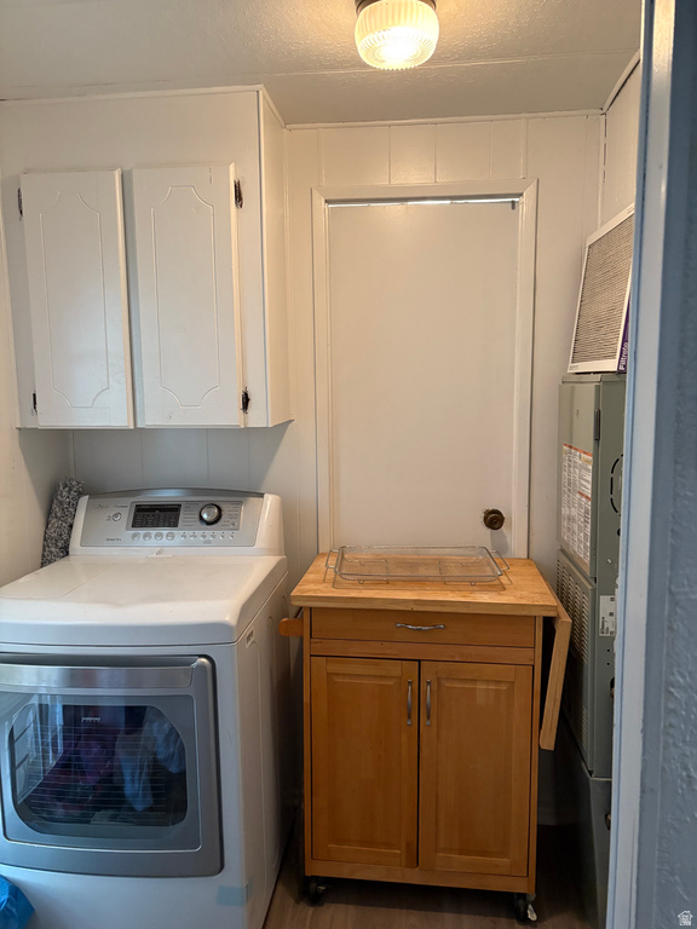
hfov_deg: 53.1
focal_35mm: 26
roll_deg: +0.4
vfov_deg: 67.3
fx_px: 698
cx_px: 348
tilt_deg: -5.1
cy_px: 464
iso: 500
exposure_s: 1/60
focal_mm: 5.96
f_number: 1.6
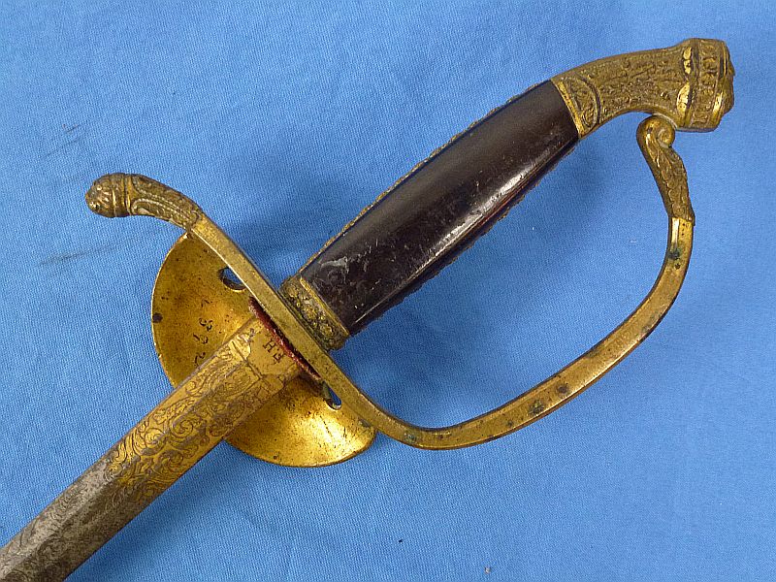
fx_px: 1009
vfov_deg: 32.2
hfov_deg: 42.1
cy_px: 291
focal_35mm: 45
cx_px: 388
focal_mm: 8
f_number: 4
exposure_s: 1/80
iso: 400
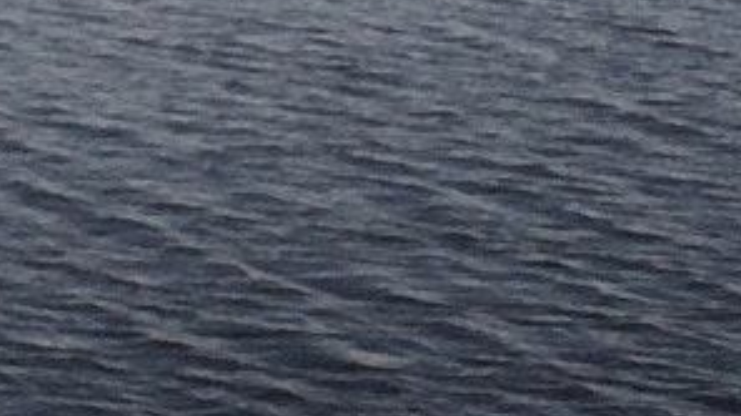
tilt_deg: -1.9
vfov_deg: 6.7
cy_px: -579
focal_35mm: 171
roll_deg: -0.9
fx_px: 3357
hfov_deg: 12.3
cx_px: -133
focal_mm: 4.15
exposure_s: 1/461
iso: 32
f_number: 2.2
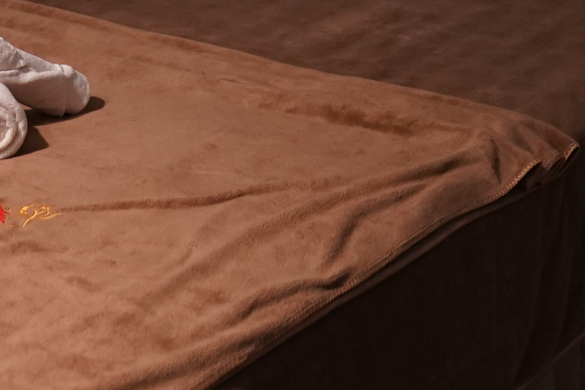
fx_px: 1933
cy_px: -369
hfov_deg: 17.2
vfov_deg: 10.6
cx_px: 360
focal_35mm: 119
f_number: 2.8
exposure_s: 1/125
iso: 2000
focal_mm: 25
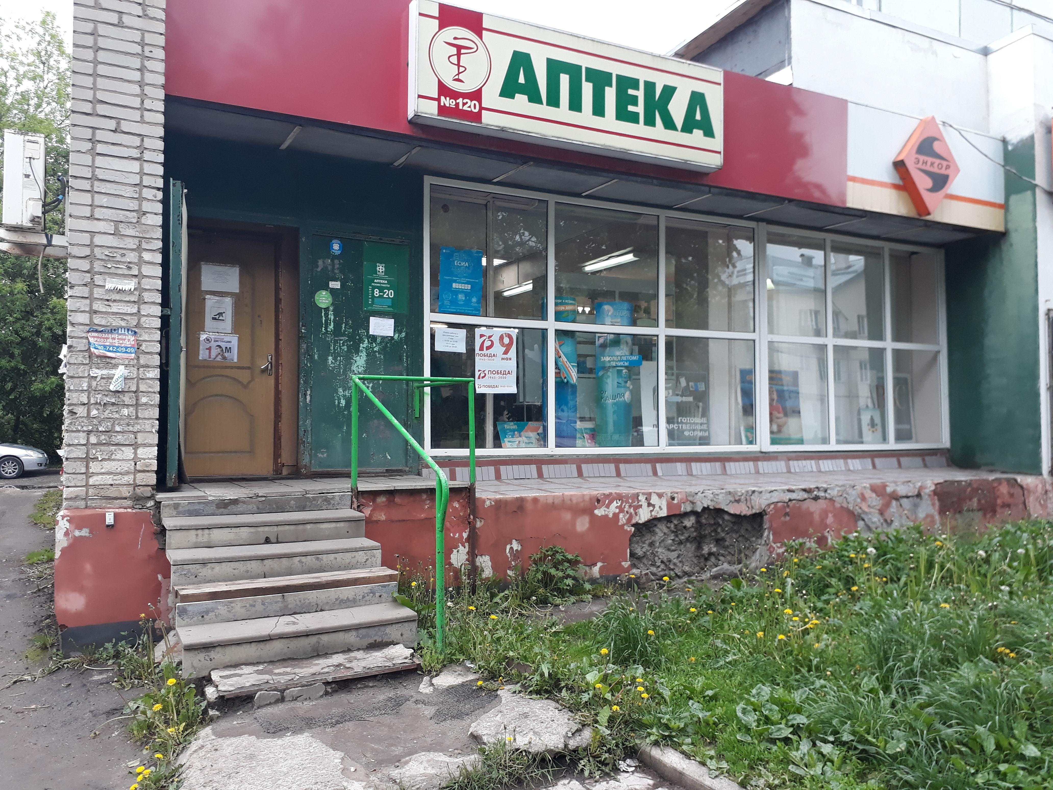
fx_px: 821
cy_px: 395
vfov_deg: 51.4
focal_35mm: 27
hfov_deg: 65.3
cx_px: 526
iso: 64
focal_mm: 3.6
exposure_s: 1/100
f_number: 1.9
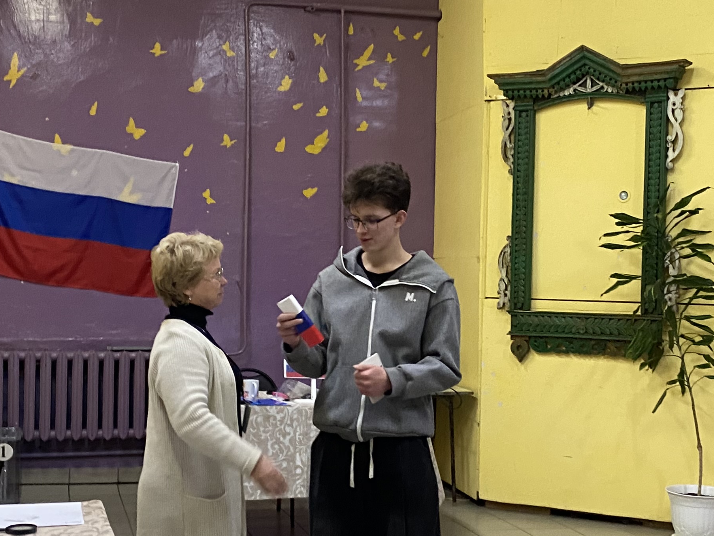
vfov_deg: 25.2
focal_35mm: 58
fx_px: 1197
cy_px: 328
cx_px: 428
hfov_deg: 33.1
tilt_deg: -1.8
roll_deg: -0.6
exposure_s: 1/50
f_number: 1.8
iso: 250
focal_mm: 4.25
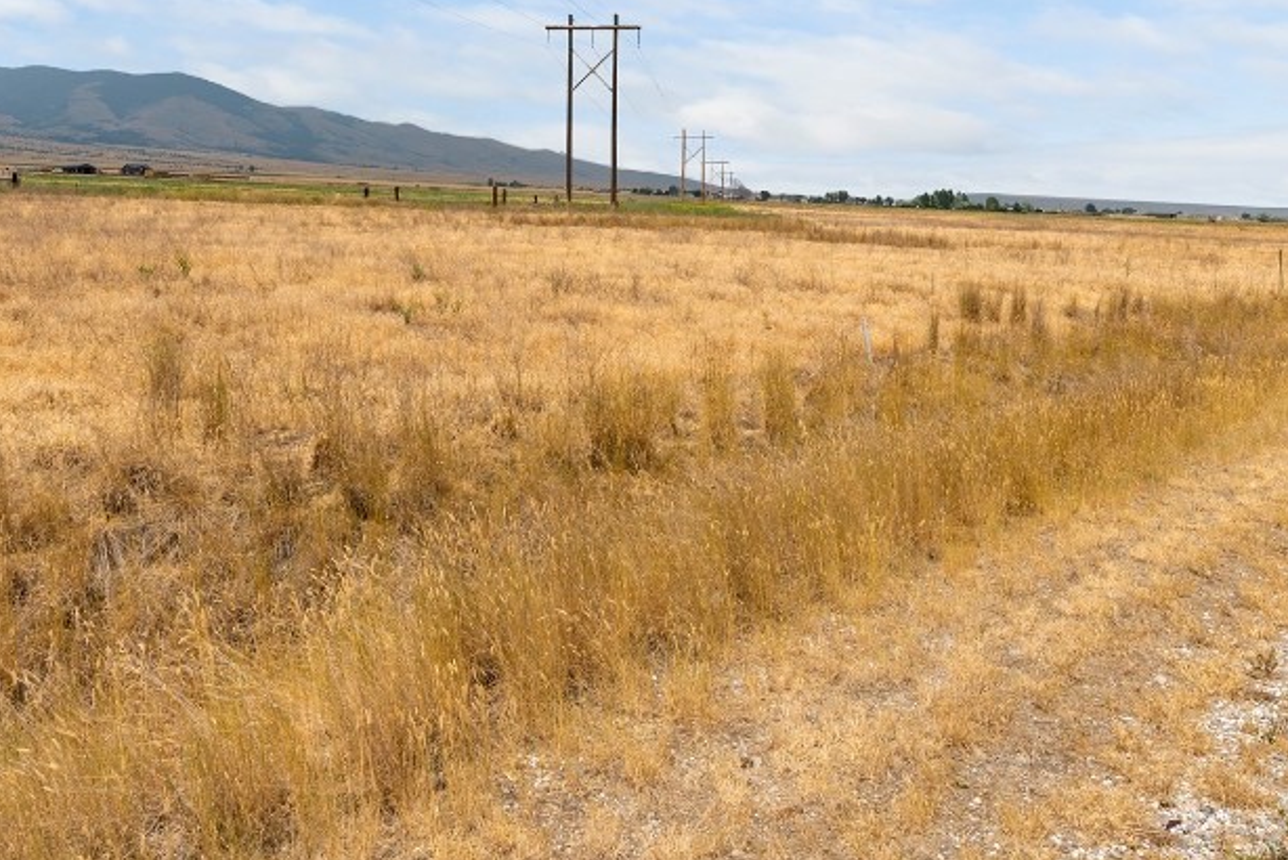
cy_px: 164
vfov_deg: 41.6
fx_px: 1074
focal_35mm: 30
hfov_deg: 61.8
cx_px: 592
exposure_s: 1/250
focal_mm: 16
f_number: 10
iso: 100
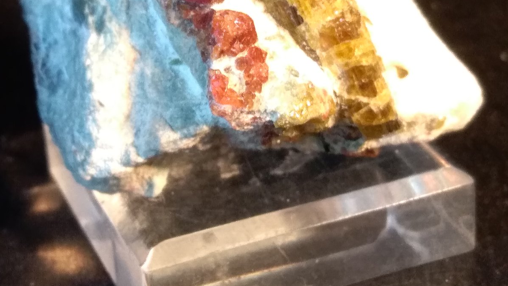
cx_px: 255
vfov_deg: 29.3
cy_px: 5
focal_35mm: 38
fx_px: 512
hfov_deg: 52.8
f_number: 2
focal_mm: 3.54
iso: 270
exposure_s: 1/33.3
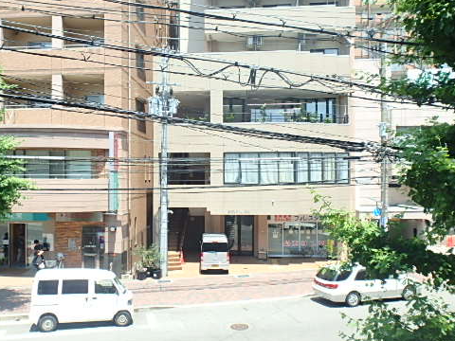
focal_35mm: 28
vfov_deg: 49.7
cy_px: 187
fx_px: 368
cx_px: 204
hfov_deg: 63.3
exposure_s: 1/320
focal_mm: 3.7
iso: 125
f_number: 3.5
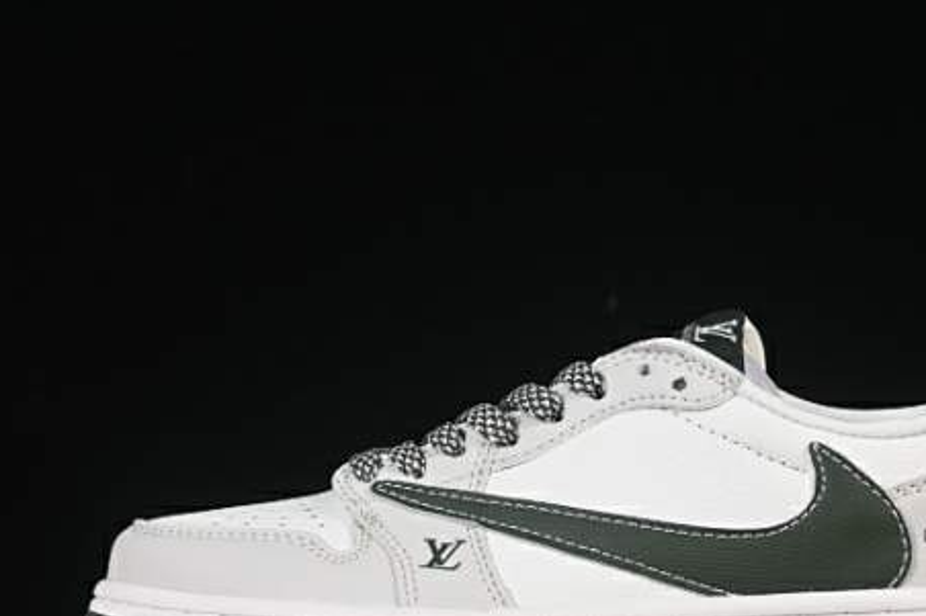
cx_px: 596
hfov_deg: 16.9
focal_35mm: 121
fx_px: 3111
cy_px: 391
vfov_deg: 11.3
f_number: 8
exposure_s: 1/80
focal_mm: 50
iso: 160
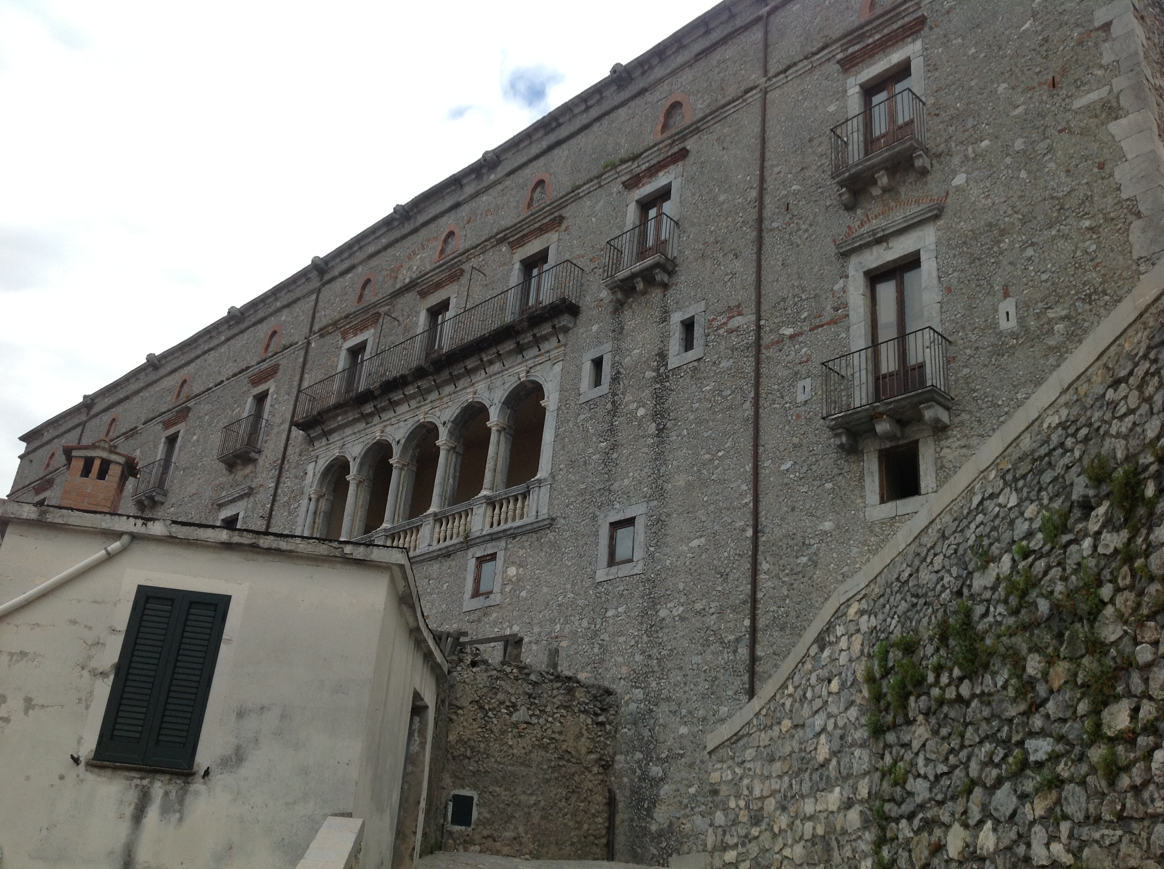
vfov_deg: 40.6
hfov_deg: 52.7
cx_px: 582
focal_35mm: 35
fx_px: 1175
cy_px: 434
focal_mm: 4.28
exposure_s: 1/1779
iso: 50
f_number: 2.4
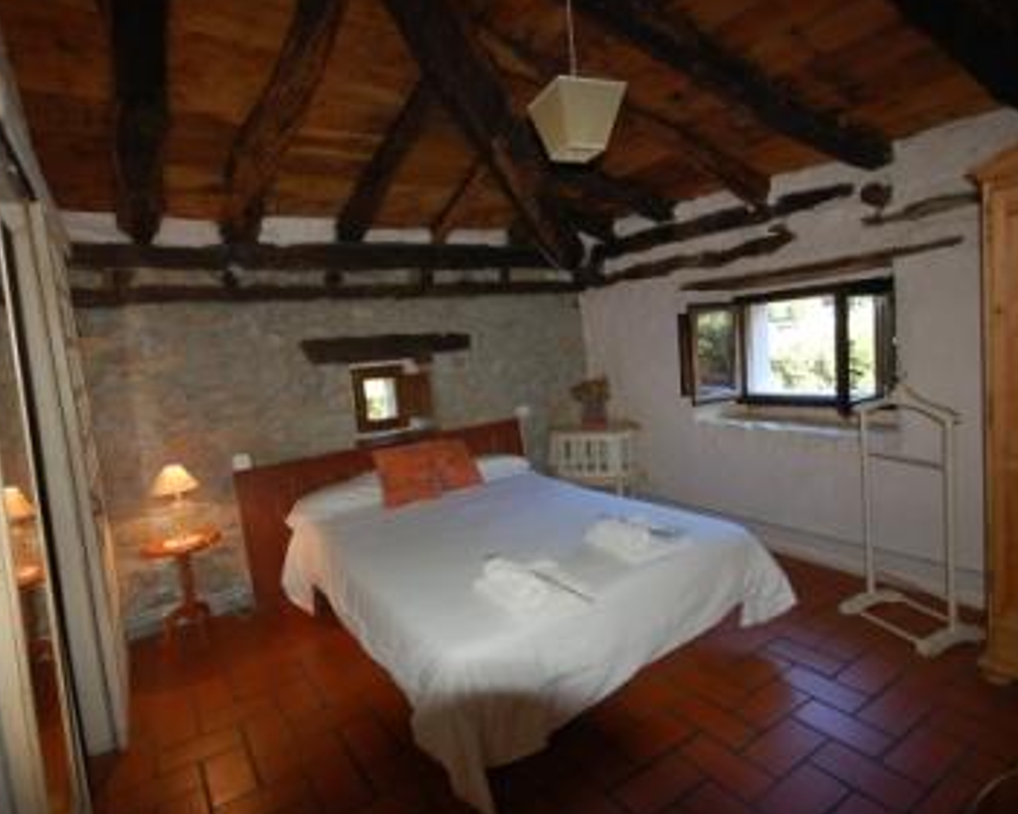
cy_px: 397
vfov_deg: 73.8
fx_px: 542
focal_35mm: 18
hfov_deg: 86.4
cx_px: 512
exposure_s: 1/60
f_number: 4
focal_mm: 10
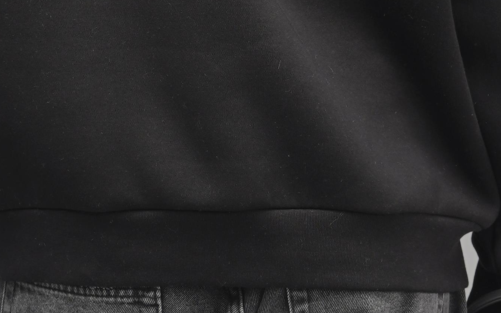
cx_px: 228
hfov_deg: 9.4
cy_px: -195
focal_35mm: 224
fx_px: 3058
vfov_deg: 5.8
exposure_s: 1/125
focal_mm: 50
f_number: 7.1
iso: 64
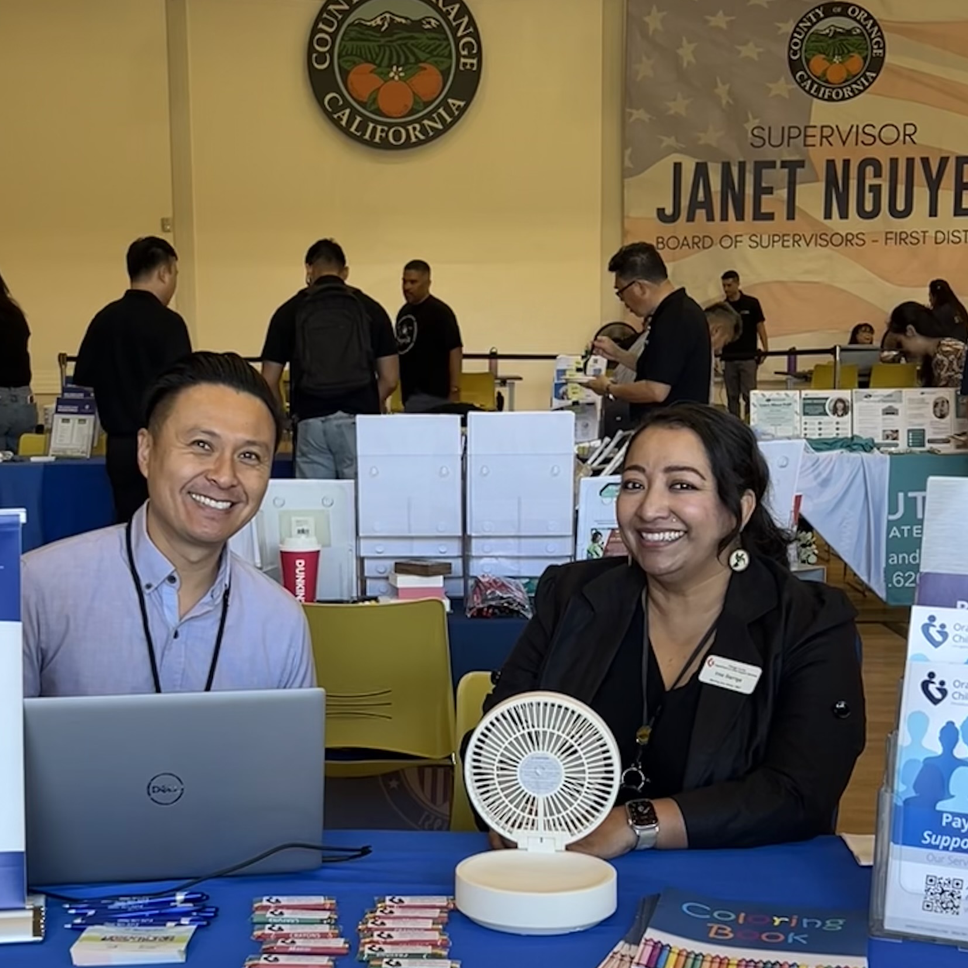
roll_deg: -0.6
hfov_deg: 30.4
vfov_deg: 30.5
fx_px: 1772
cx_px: 365
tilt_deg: -8.4
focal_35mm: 56
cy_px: 596
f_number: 1.5
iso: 40
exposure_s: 1/121
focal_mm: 5.7
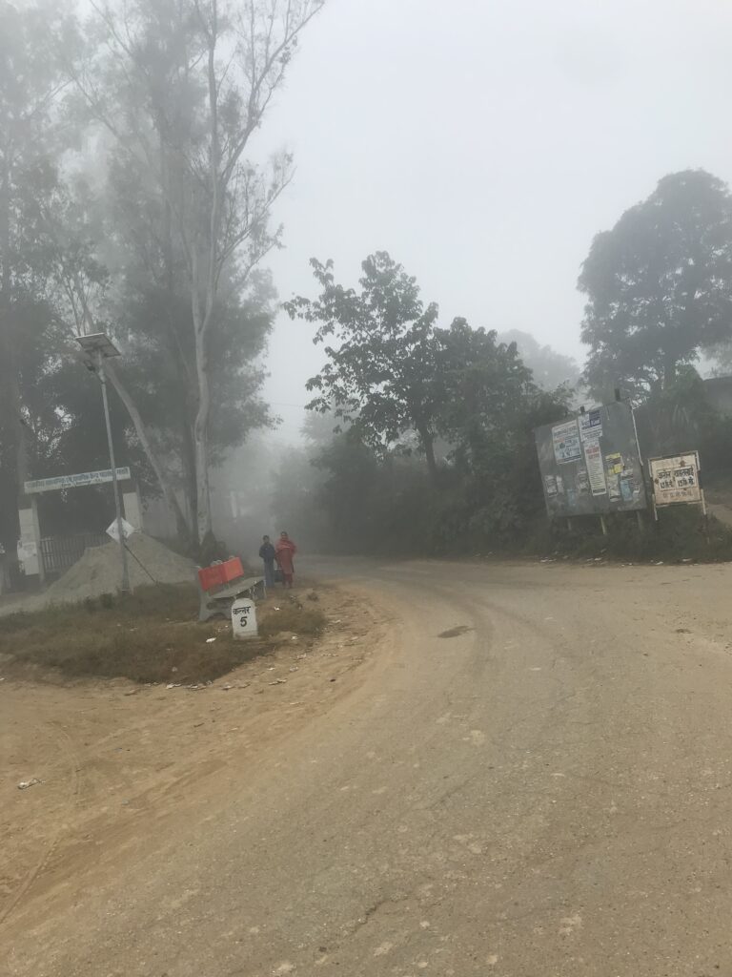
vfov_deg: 63.4
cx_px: 366
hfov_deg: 49.7
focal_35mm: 28
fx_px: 789
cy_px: 488
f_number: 1.8
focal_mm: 3.99
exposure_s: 1/1140
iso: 20
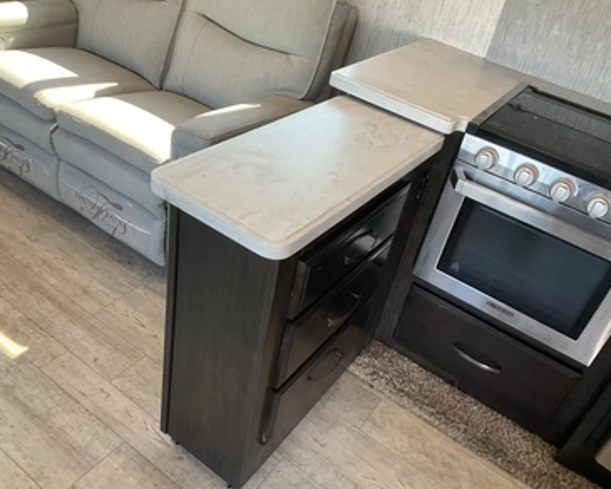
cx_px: 305
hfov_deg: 57.2
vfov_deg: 47.1
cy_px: 241
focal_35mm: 31
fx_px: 561
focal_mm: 3
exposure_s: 1/50
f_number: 1.8
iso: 50
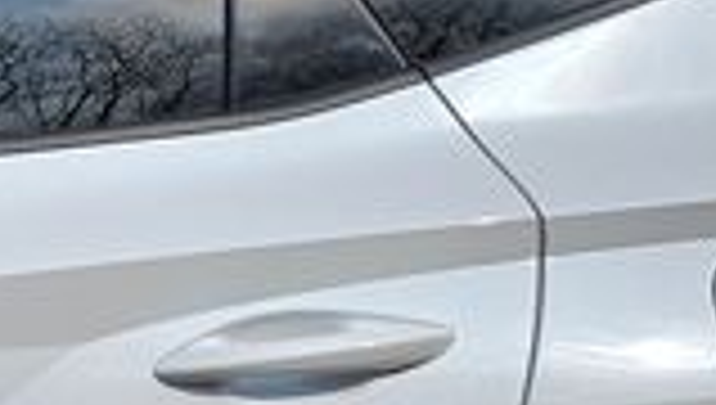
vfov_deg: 7.5
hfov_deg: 11.8
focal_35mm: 161
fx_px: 3061
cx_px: -743
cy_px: 414
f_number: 1.7
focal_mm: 6.3
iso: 12
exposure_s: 1/1457
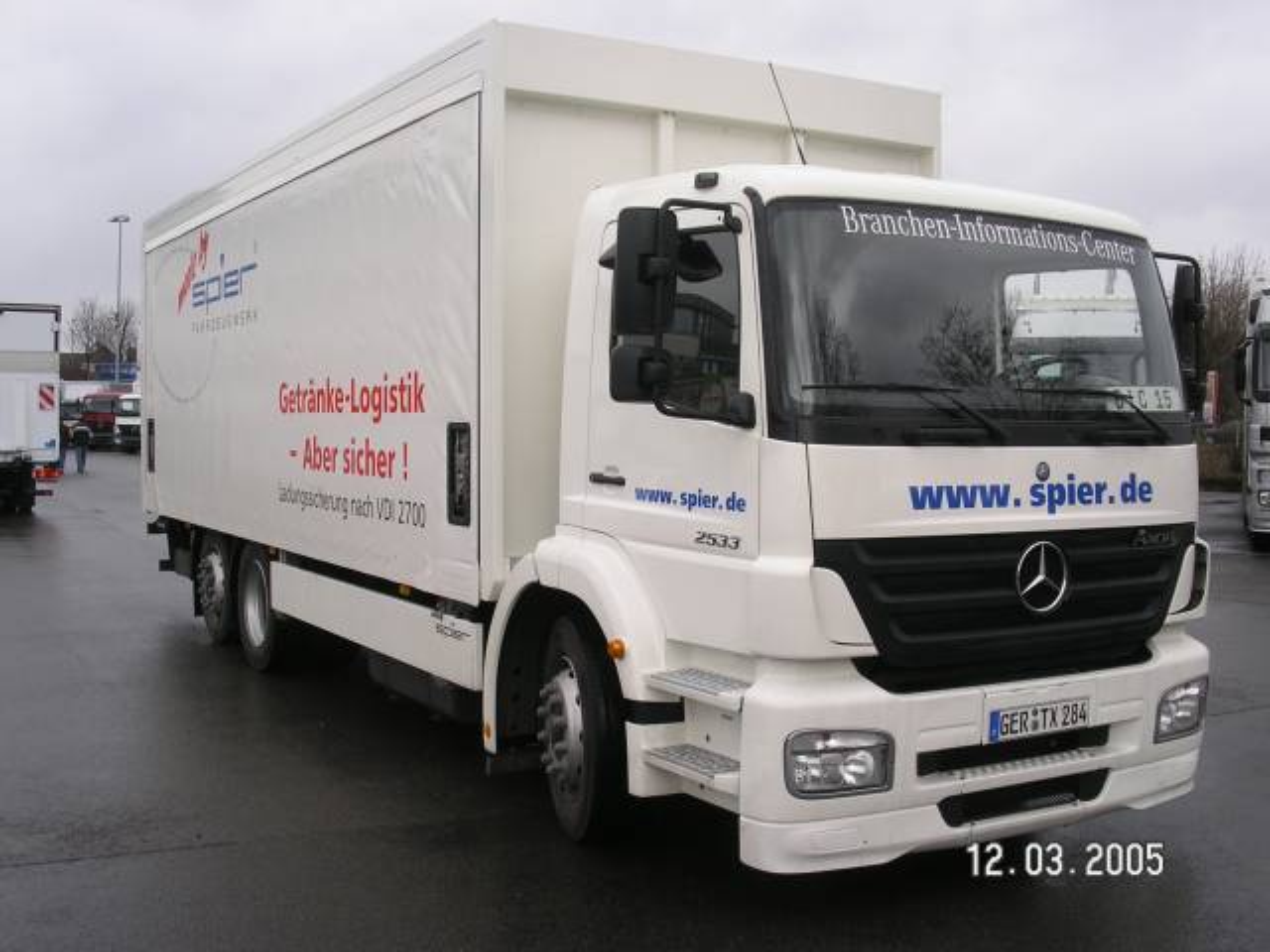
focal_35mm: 38
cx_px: 635
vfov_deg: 37.7
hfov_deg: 49.0
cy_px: 476
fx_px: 1394
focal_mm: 7.8
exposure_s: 1/125
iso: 100
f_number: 5.6
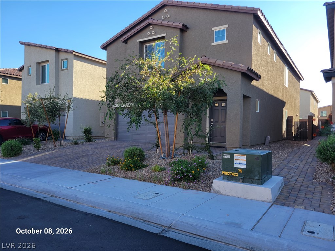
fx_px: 252
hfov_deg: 67.3
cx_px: 168
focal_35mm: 26
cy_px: 126
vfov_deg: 53.1
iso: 40
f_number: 1.8
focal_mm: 5.4
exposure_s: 1/746
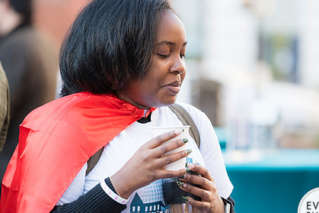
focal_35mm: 291
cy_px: 116
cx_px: 154
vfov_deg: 4.7
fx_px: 2577
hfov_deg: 7.1
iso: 450
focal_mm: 210
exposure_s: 1/200
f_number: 4
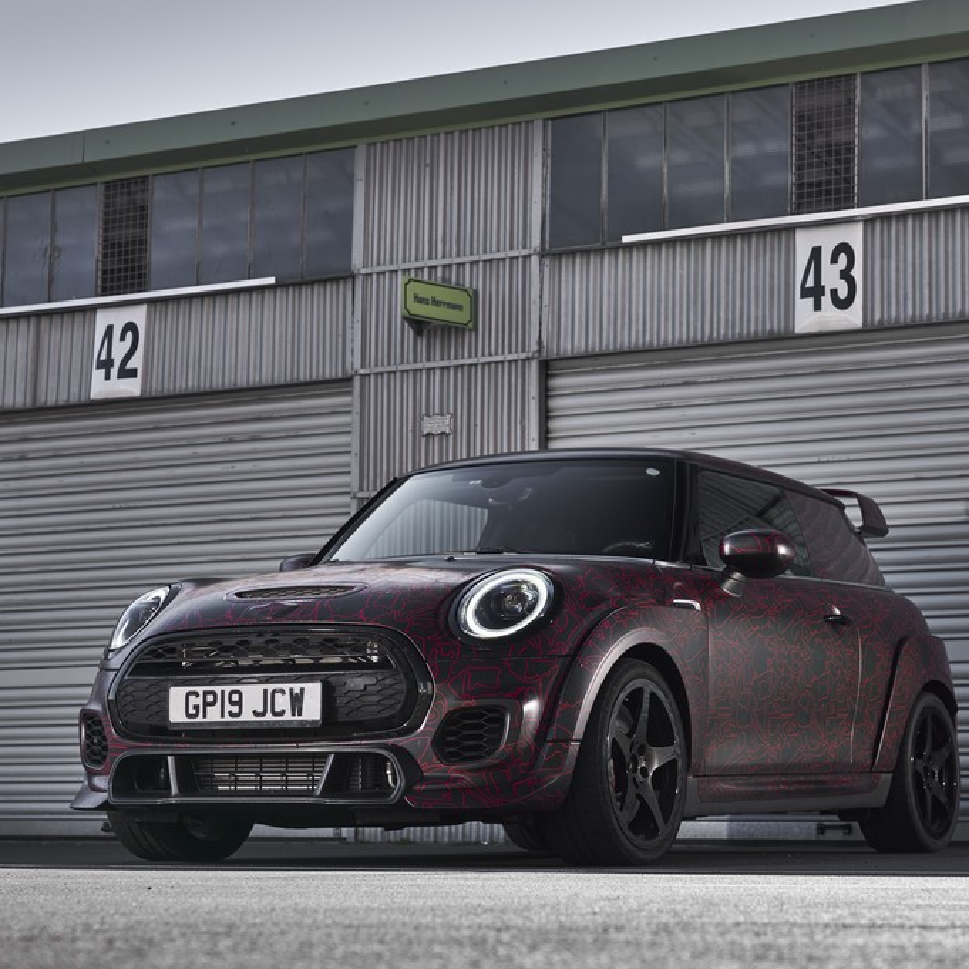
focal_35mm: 78
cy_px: 484
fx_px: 2470
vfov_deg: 22.2
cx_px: 542
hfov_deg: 22.2
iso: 100
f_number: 7.1
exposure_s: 1/100
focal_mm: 61
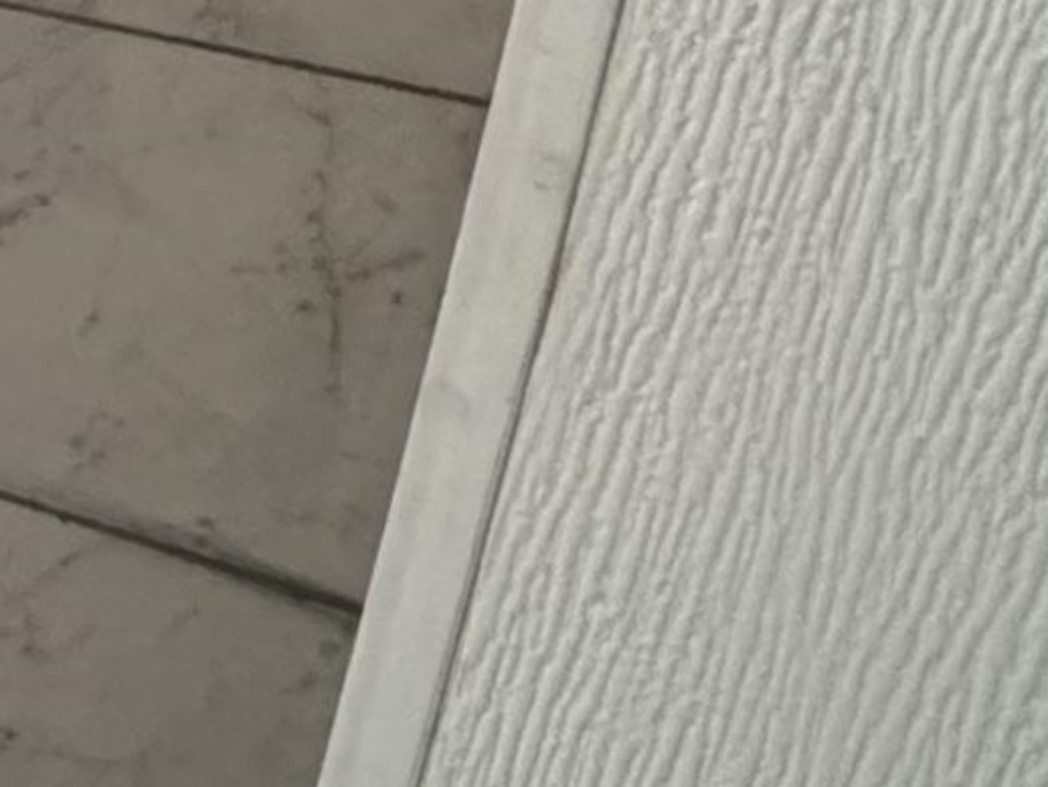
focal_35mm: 83
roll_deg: -2.6
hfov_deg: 13.1
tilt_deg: -13.6
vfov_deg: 17.0
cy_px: -166
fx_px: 2514
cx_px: -1782
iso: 320
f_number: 2.2
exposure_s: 1/120
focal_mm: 2.22
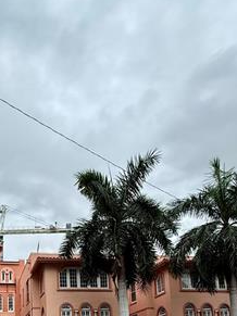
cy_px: 325
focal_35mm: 37
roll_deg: +0.2
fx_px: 338
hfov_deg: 36.0
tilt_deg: +8.6
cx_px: 17
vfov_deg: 42.4
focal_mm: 2.22
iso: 50
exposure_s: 1/1534
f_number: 2.2
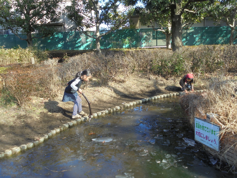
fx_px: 233
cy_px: 89
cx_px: 118
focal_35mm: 34
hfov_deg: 54.0
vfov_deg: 41.8
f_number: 4
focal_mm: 6.1
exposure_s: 1/200
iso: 100
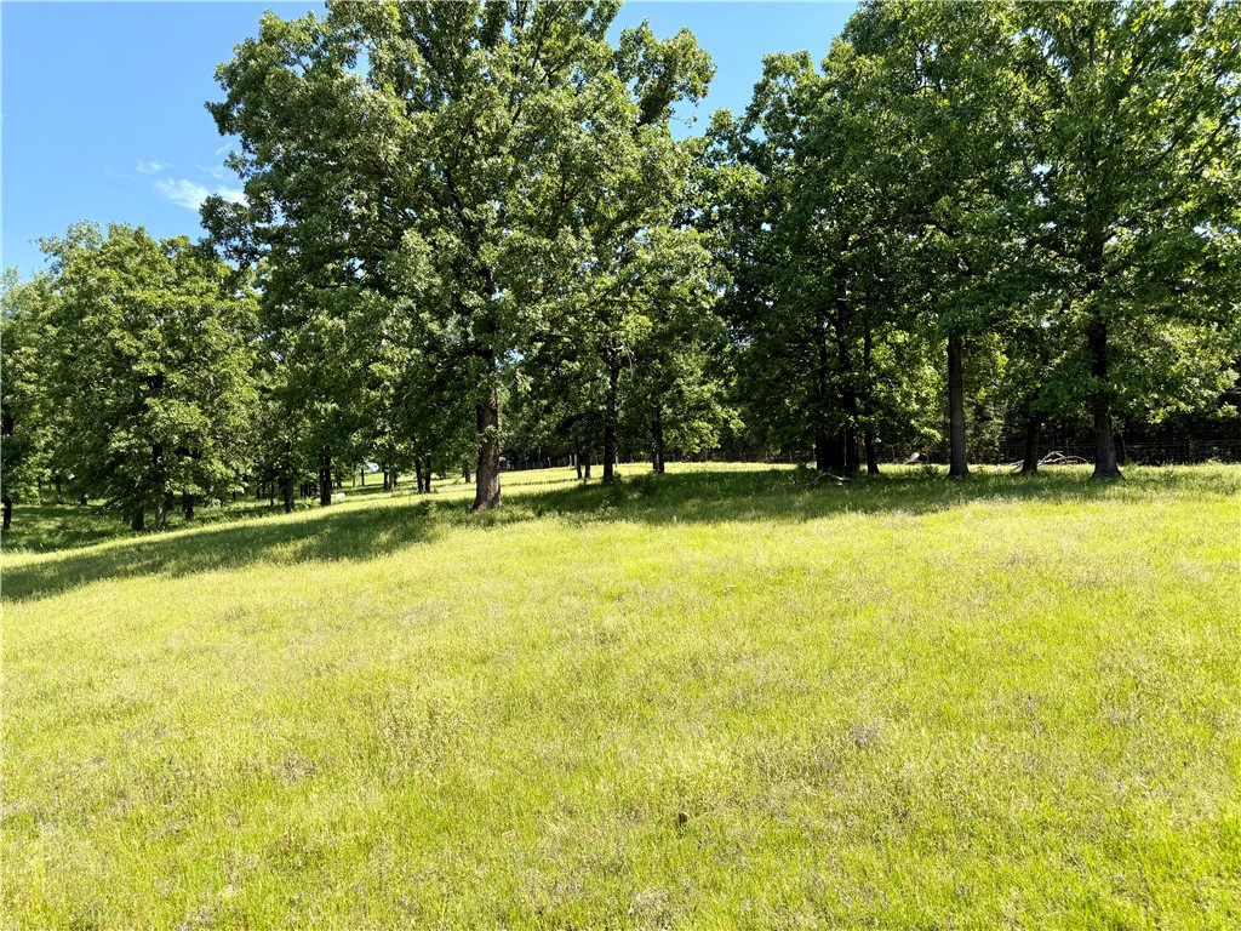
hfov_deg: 71.6
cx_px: 620
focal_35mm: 24
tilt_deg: +5.5
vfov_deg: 56.8
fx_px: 860
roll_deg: +2.5
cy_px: 466
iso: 80
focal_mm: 6.76
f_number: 1.78
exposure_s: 1/2110
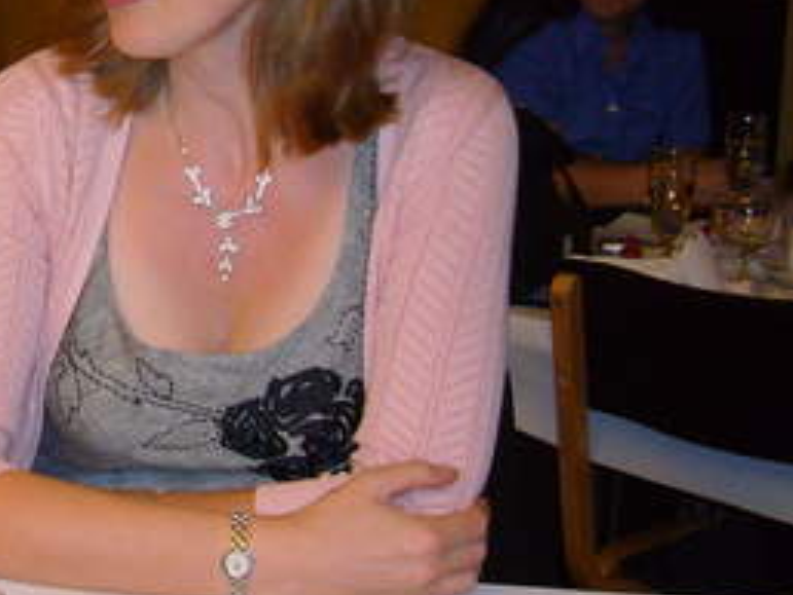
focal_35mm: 97
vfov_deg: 15.2
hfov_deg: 19.0
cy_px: 160
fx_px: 2223
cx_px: -188
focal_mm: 6.4
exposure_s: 1/8
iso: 125
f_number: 3.2
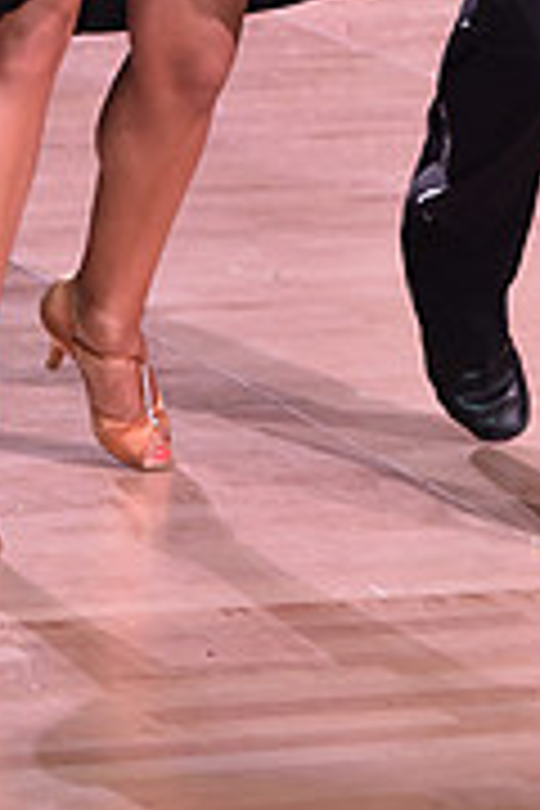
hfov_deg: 3.5
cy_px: -459
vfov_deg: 5.2
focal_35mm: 394
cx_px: 286
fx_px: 8864
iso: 1600
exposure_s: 1/250
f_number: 5
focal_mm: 122
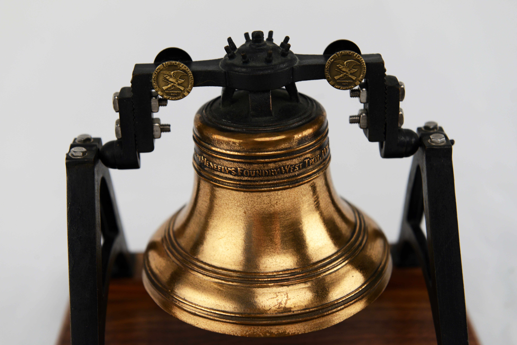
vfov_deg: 23.4
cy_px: 172
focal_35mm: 58
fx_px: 833
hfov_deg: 34.5
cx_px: 258
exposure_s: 1/30
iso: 640
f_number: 5
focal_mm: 58
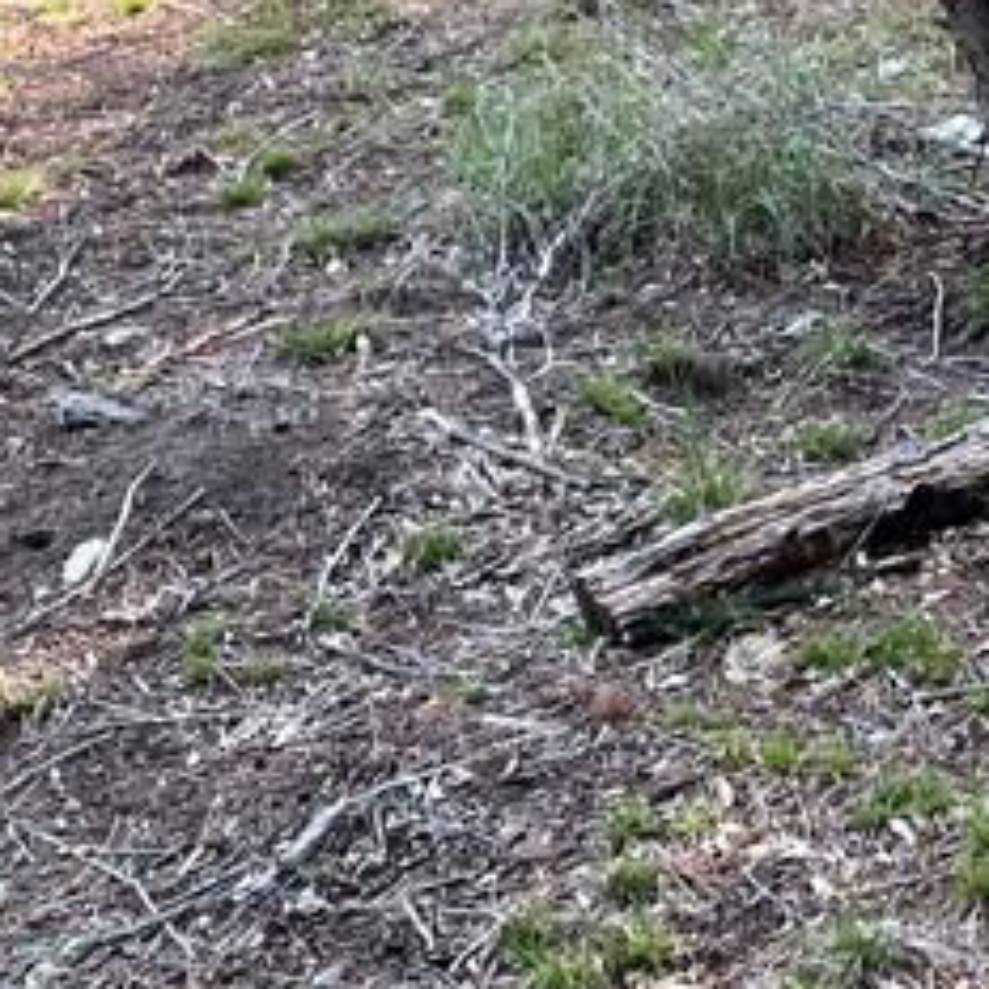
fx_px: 3265
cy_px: -526
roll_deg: +0.2
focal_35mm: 101
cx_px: 1511
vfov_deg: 15.7
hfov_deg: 15.8
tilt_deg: -1.5
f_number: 1.6
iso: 50
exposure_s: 1/279
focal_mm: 5.1
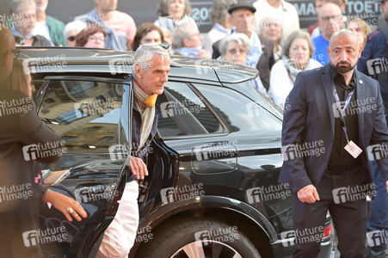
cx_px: 194
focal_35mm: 200
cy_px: 129
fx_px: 2154
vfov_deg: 6.9
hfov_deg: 10.3
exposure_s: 1/500
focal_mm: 200
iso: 1600
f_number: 5
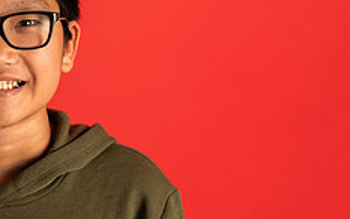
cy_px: 77
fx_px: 1403
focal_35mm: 147
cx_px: 26
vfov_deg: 8.9
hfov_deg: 14.1
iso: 100
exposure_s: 1/160
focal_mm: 58
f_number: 4
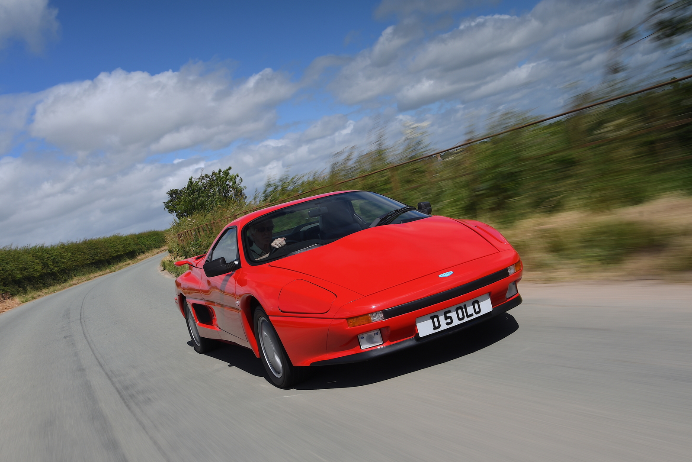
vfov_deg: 36.9
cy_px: 231
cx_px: 346
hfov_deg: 53.1
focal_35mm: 36
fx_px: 692
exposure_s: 1/25
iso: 50
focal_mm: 24
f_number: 14
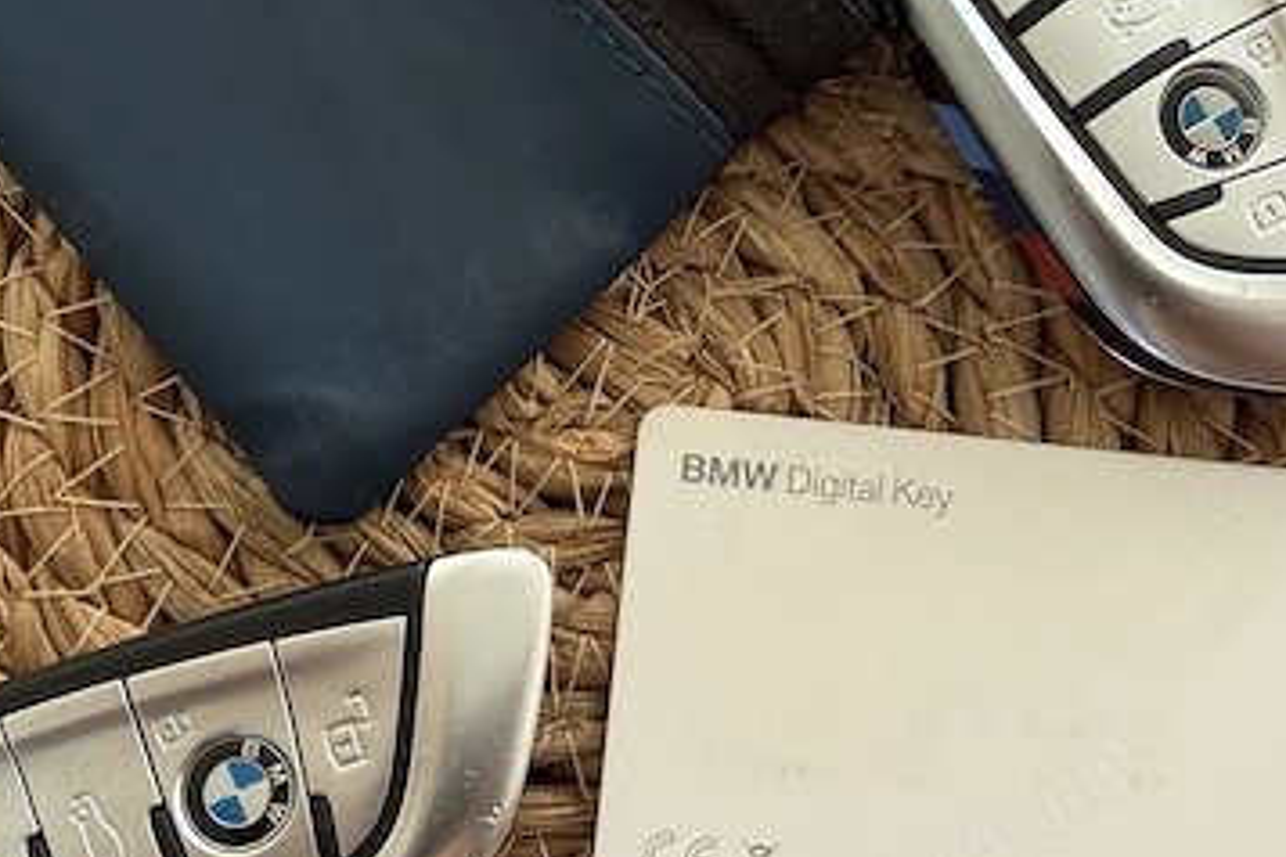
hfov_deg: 46.4
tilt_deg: -78.9
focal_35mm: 42
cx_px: 652
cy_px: 396
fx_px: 1500
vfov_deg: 31.9
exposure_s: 1/99
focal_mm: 2.22
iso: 320
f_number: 2.2
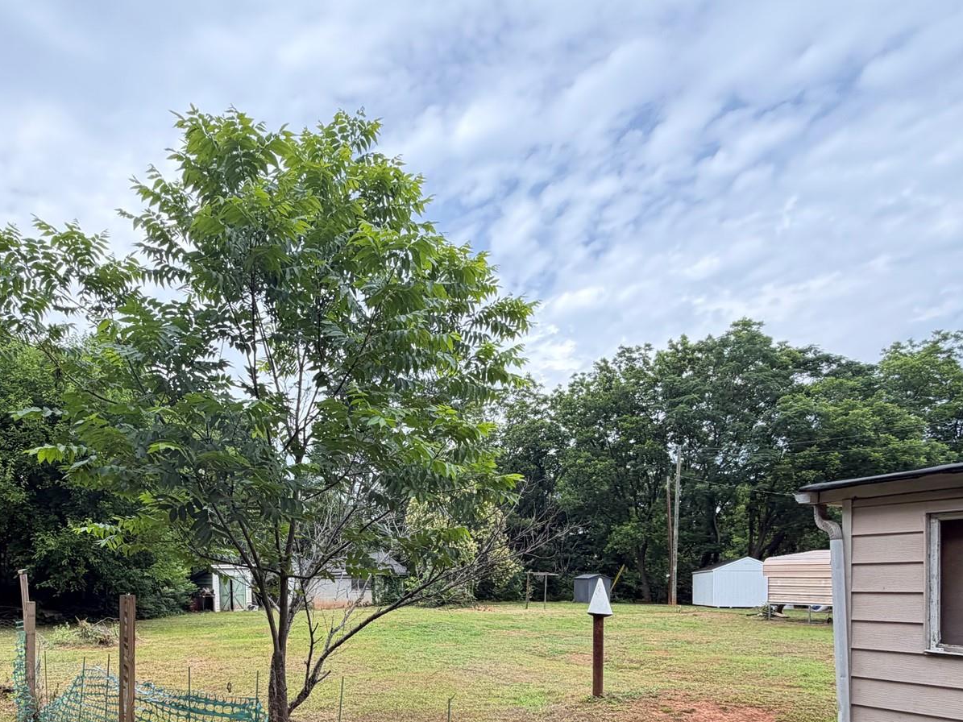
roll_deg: -0.5
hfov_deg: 70.4
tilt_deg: +1.8
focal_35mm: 24
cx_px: 359
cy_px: 592
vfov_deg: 52.6
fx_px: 668
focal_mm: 2.22
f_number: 2.2
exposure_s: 1/502
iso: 40
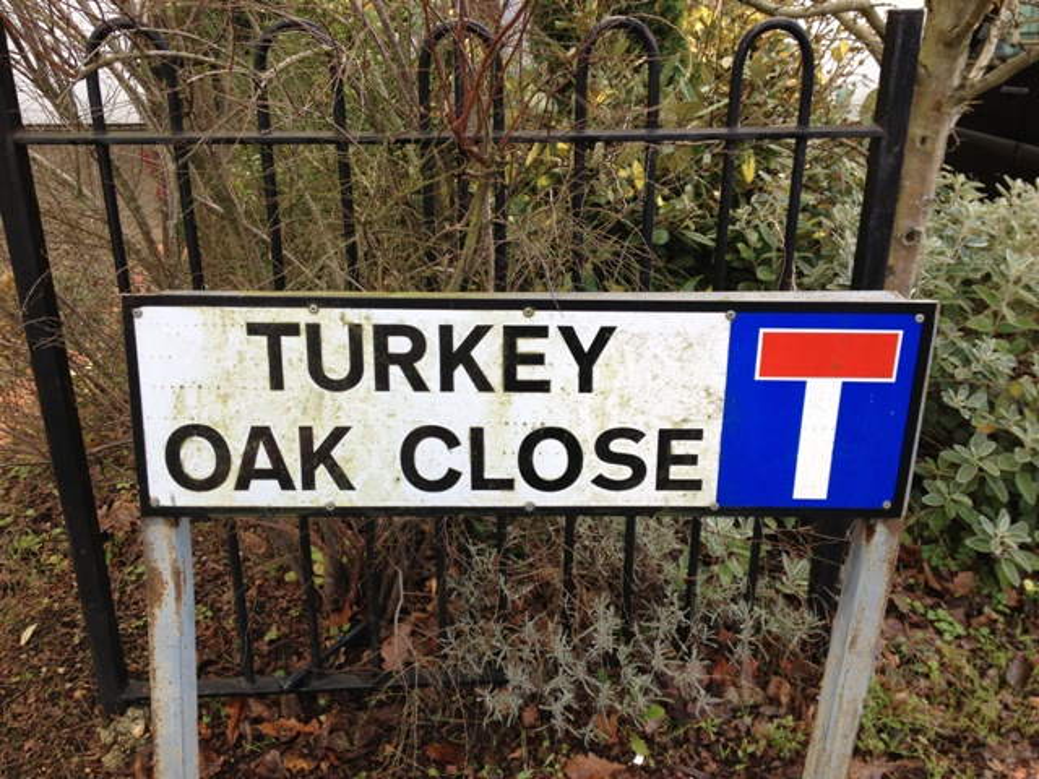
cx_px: 520
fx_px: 1051
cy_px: 390
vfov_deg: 40.7
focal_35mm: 35
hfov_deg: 52.6
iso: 50
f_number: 2.4
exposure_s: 1/144
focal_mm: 4.28
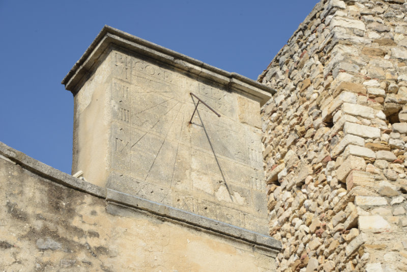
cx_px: 204
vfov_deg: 13.1
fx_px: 1187
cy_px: 136
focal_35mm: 105
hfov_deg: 19.4
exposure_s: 1/320
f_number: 13
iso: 250
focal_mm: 105
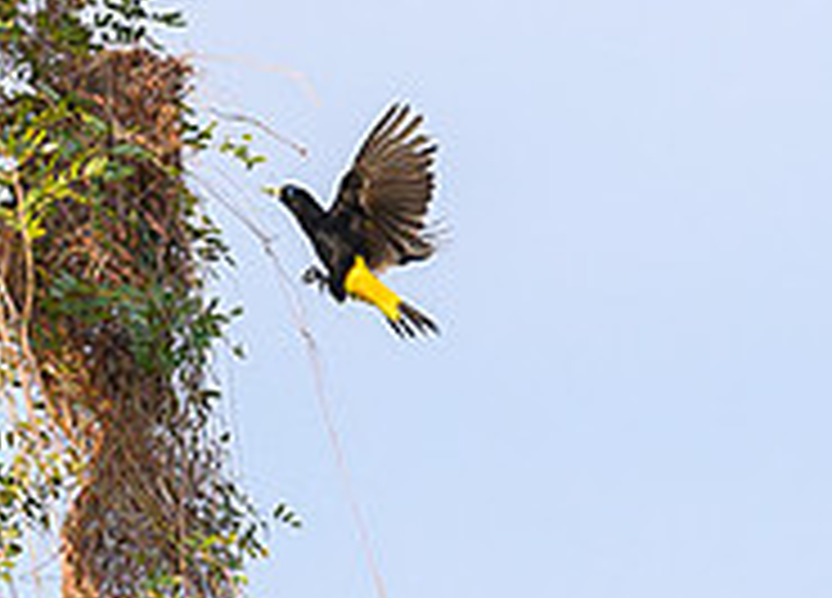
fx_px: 26357
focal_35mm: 1113
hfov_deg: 1.8
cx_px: 249
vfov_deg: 1.3
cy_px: 412
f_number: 7.1
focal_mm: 280
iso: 1250
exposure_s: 1/2000
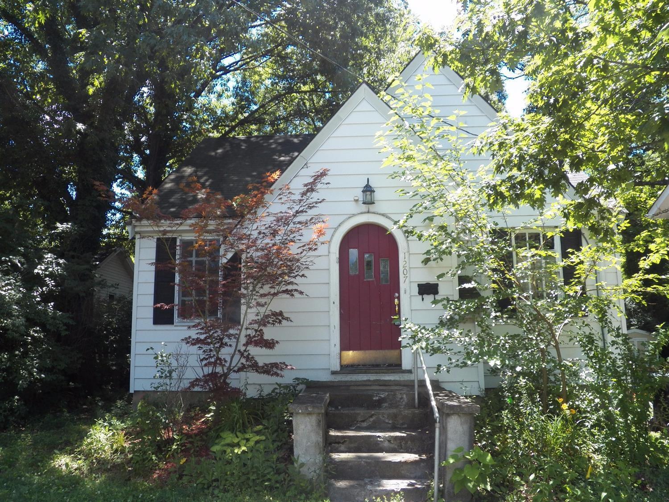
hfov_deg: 63.5
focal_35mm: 28
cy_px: 251
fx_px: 541
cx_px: 334
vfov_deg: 49.7
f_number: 4
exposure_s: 1/250
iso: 125
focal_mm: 4.9
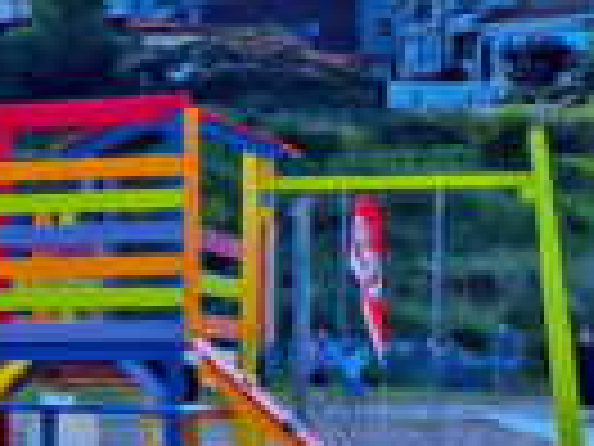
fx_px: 2505
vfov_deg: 10.1
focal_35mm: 146
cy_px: 360
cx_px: -1048
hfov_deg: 10.5
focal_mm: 4.6
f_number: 2
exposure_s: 1/2874
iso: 32
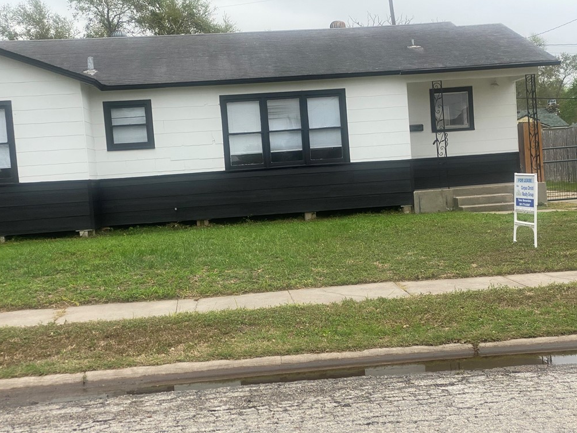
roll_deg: +4.5
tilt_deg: -7.1
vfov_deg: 27.5
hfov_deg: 36.2
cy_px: 215
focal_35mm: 53
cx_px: 290
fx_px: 884
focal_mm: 6
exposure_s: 1/978
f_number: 2
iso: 20
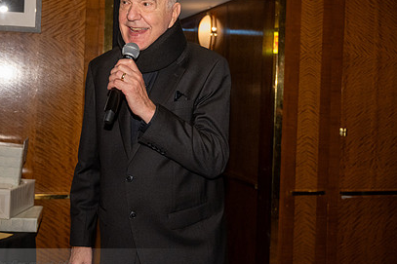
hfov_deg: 37.5
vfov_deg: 25.4
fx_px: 584
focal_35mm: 53
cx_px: 176
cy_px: 92
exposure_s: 1/60
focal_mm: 36
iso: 2500
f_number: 4
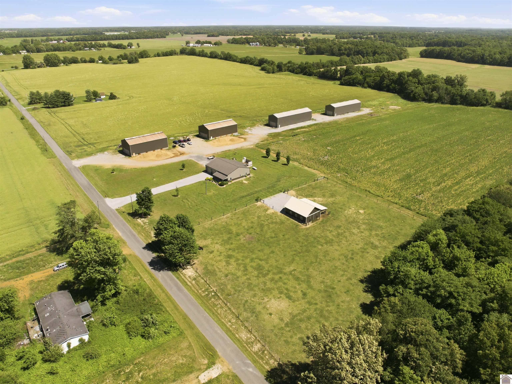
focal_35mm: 24
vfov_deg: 56.8
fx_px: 355
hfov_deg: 71.6
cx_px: 256
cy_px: 192
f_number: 2.8
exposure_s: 1/1600
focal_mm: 12.3
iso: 100
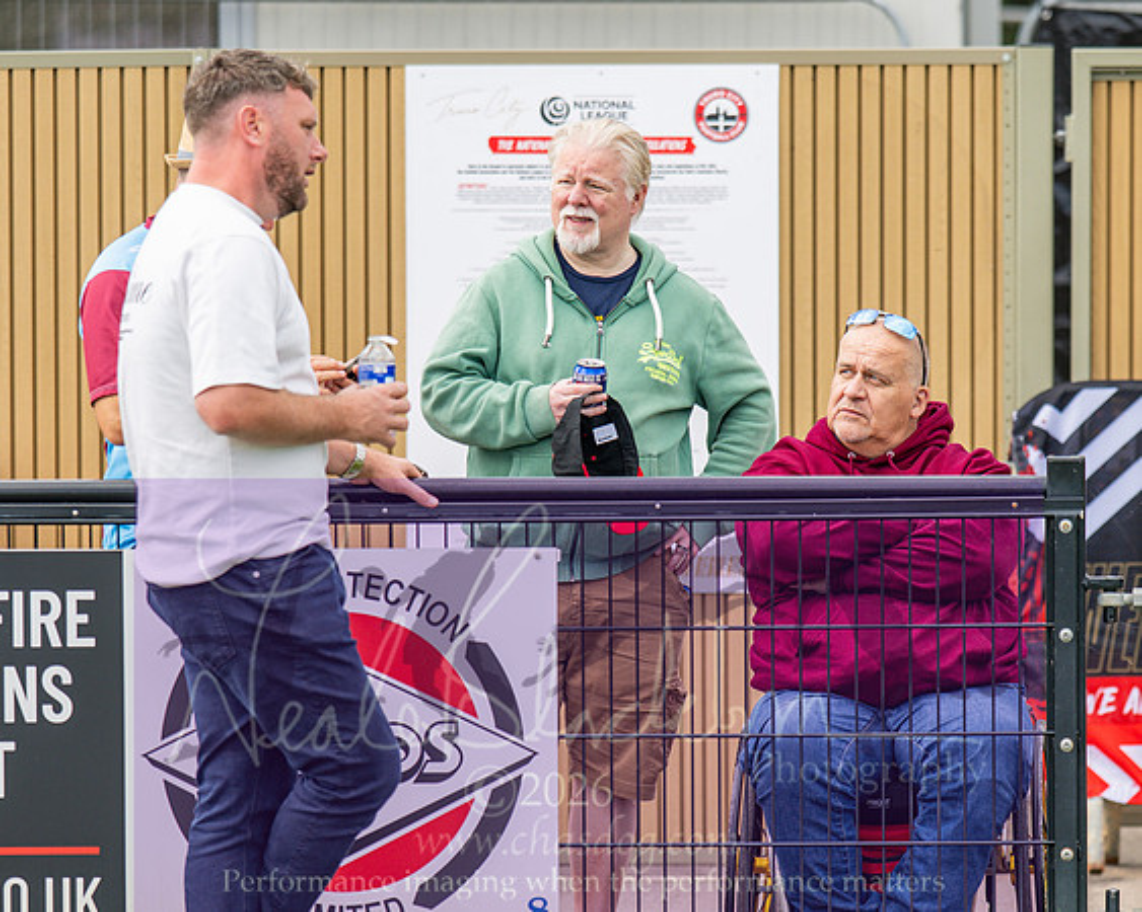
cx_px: 552
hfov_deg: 8.0
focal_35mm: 241
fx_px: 8133
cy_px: 449
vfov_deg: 6.4
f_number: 2.1
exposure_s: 1/2000
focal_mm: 135
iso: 100
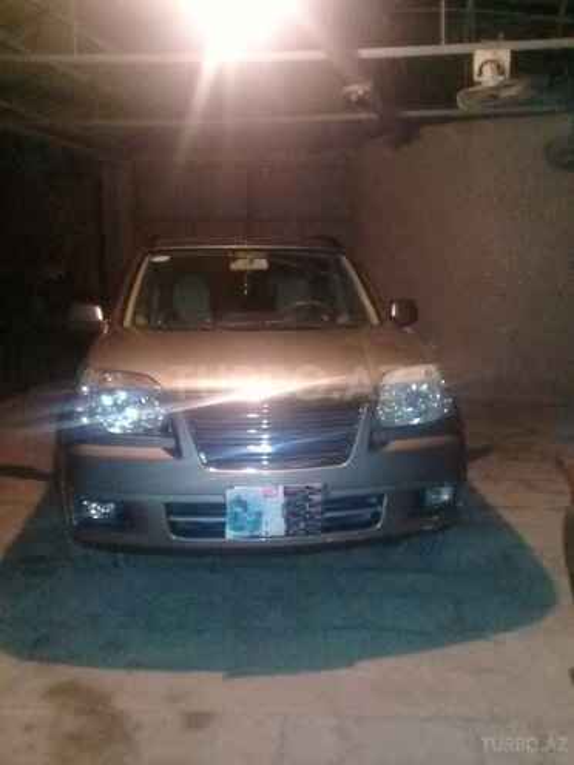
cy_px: 382
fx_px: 685
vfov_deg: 58.4
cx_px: 287
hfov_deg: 45.4
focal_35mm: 31
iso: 1250
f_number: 2.2
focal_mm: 3.3
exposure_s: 1/15
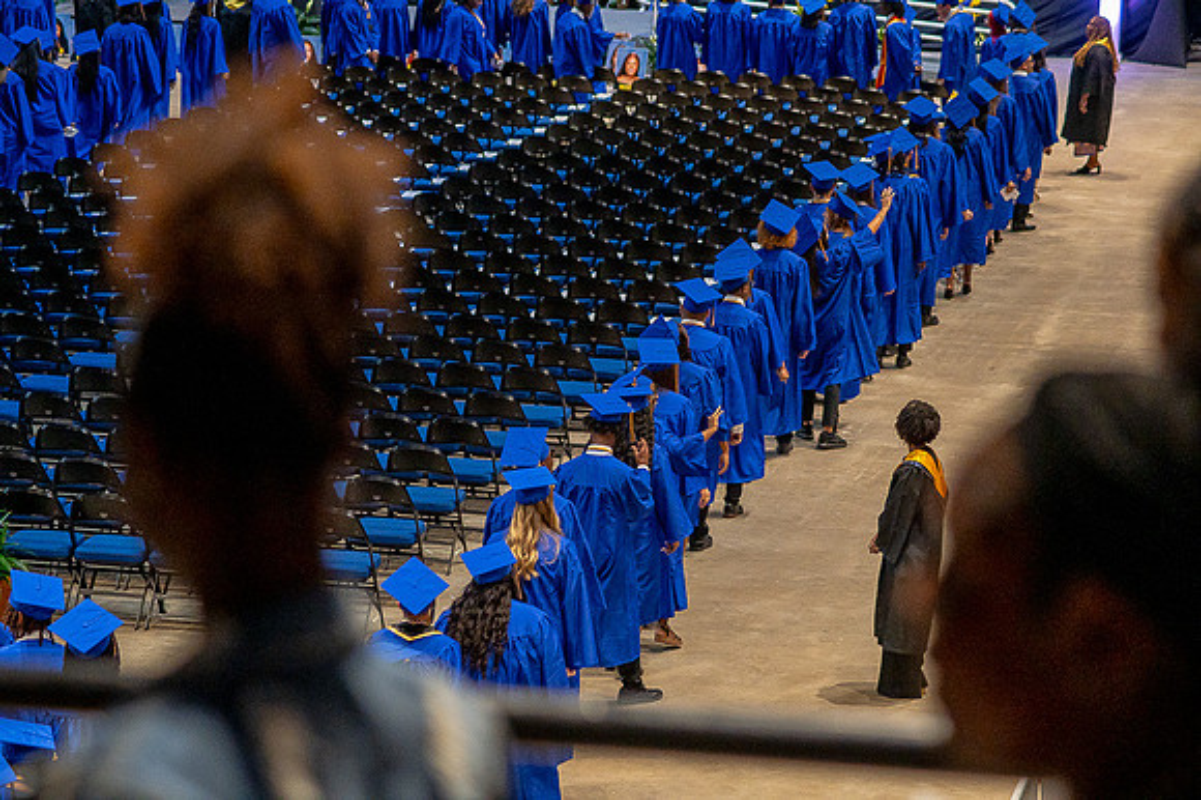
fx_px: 4501
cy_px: 400
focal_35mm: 135
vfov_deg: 10.1
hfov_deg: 15.2
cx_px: 600
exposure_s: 1/200
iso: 1600
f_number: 5
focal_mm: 135
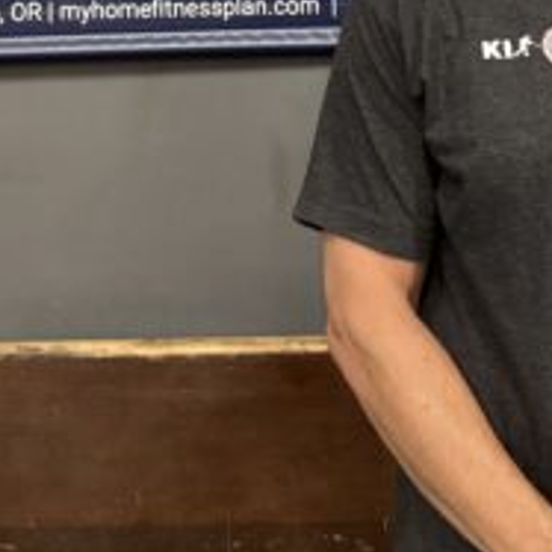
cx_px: 233
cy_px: -292
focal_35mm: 87
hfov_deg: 19.9
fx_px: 1570
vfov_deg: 17.7
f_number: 1.78
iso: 640
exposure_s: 1/60
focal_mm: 6.76
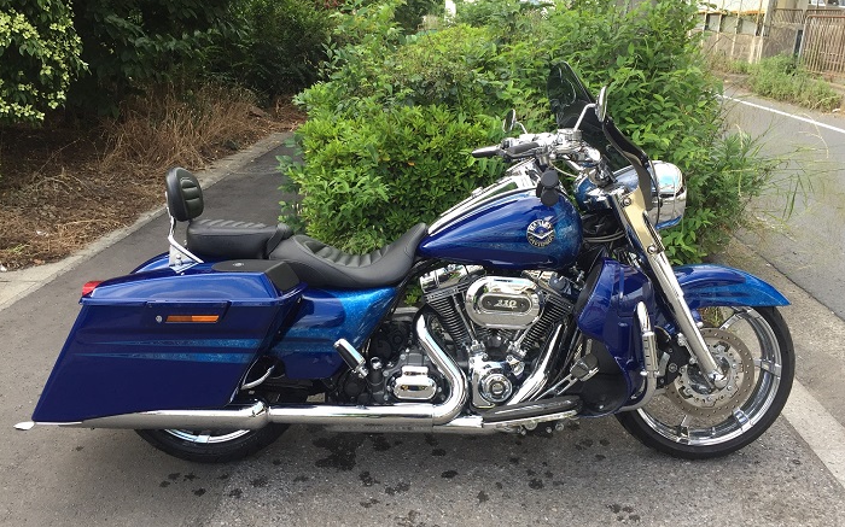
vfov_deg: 40.6
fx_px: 714
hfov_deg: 61.3
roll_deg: -1.8
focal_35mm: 31
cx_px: 425
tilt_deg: -18.4
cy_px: 260
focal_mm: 4.15
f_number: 2.2
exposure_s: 1/60
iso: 32
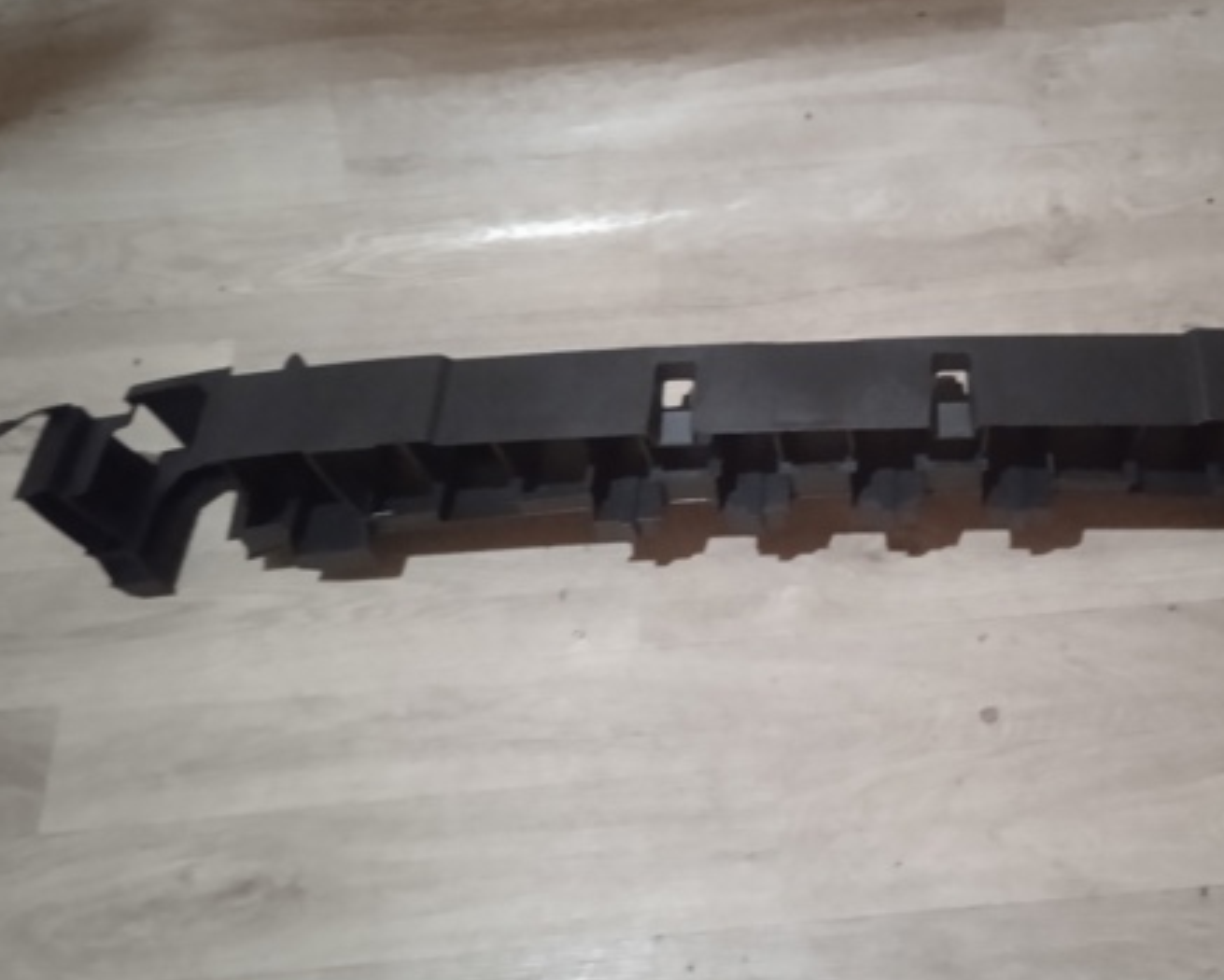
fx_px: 1450
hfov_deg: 44.8
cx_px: 863
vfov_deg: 37.3
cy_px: 428
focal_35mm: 40
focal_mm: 3.43
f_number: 2.2
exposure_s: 1/14.3
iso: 3207
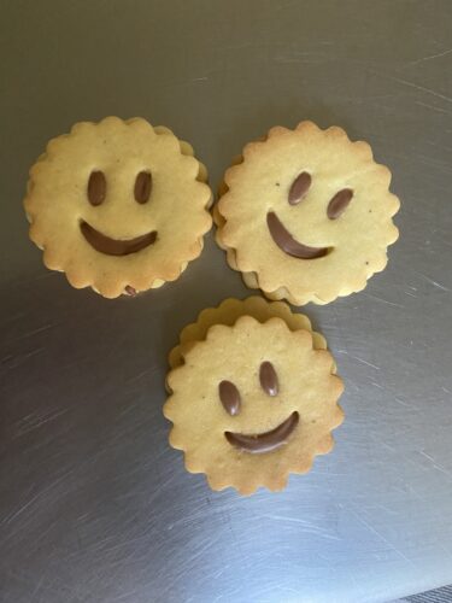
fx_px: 453
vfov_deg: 67.3
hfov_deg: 53.1
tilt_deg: -87.1
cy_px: 302
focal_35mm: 26
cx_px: 226
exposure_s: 1/38
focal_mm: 4.25
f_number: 1.8
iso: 640
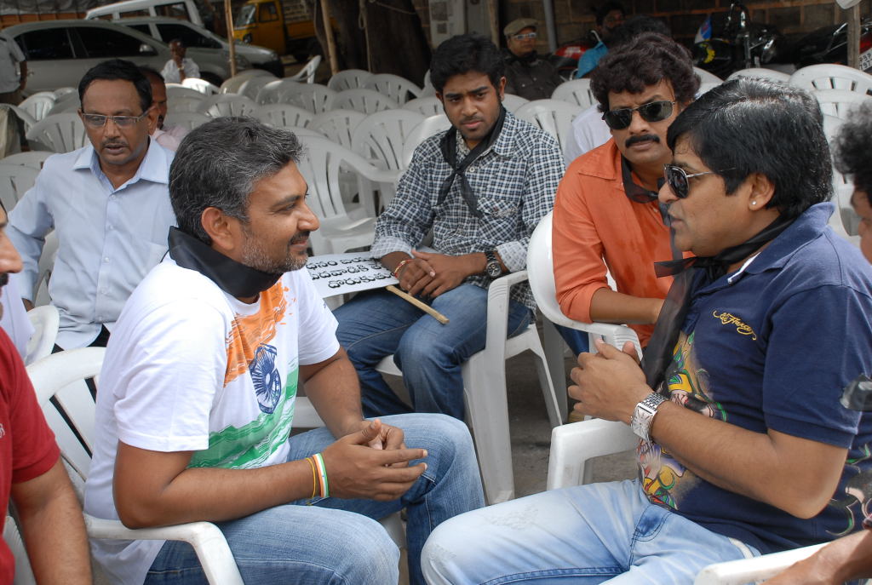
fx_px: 1128
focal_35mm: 46
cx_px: 436
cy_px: 292
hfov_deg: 42.3
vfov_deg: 29.1
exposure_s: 1/160
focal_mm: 31
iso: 200
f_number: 5.6
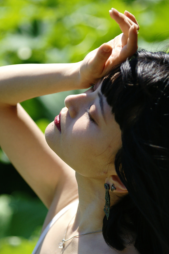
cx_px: 60
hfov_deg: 10.6
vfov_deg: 15.9
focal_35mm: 129
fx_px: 908
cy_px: 136
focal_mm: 70
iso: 200
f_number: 2.8
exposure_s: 1/3200
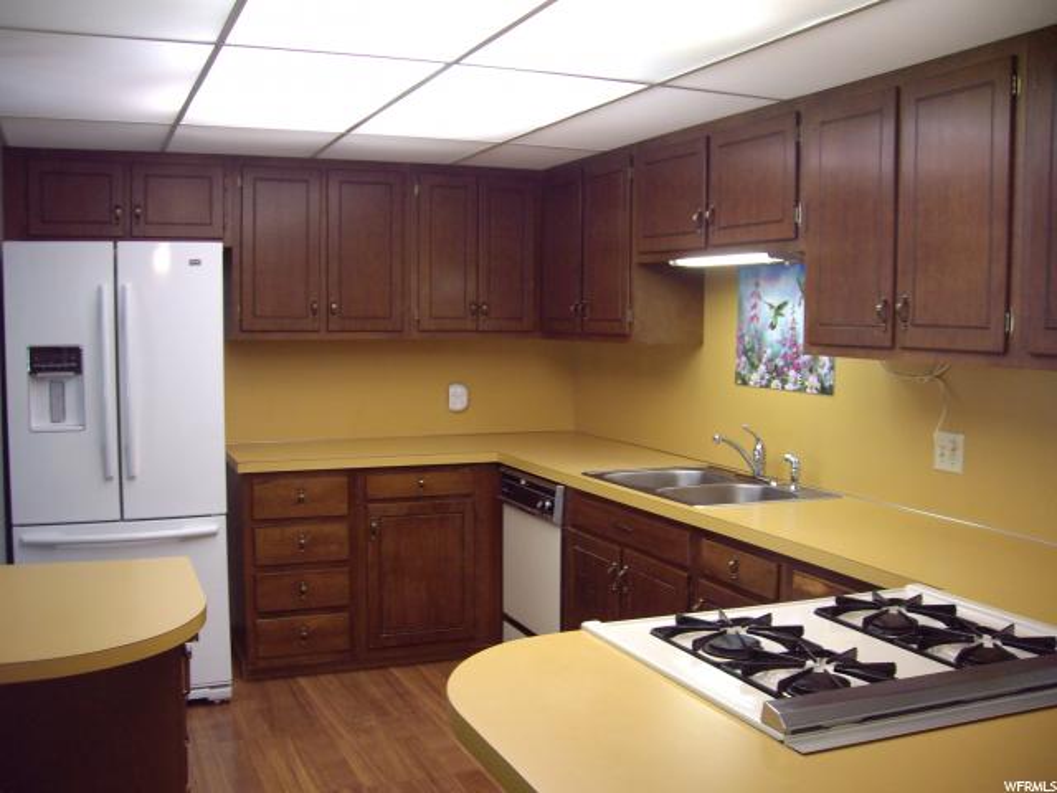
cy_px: 396
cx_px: 528
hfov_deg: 49.0
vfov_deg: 37.7
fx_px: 1160
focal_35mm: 38
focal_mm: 6.2
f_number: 2.7
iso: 200
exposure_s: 1/25
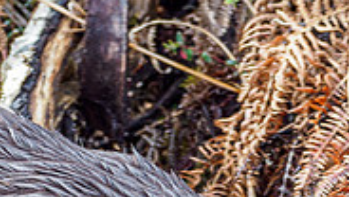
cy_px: 103
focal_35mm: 2063
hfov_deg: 1.0
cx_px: 104
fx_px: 19113
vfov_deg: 0.6
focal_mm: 300
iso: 400
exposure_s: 1/250
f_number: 4
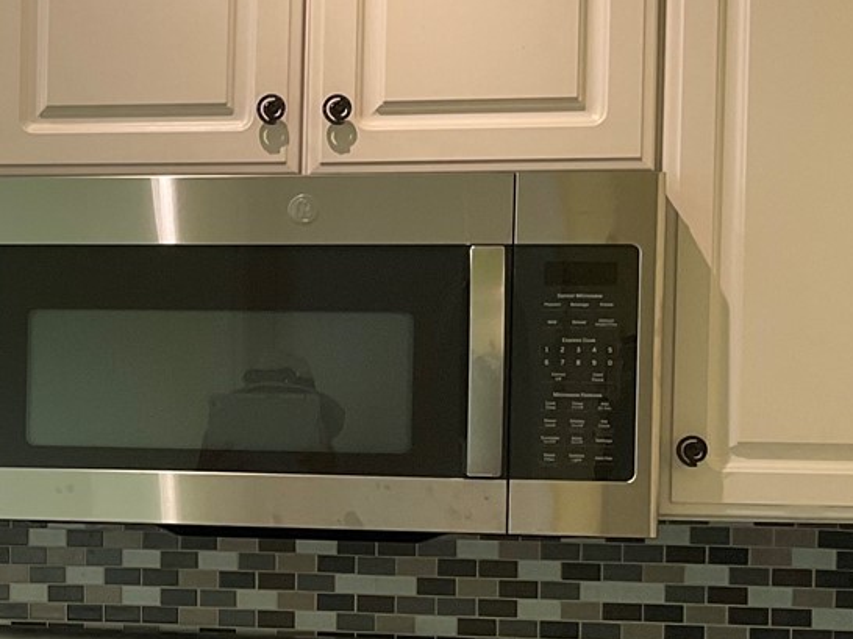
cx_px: -162
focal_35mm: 85
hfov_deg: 21.4
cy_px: 431
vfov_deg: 17.3
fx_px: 2094
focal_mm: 3
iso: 50
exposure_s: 1/60
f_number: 1.8
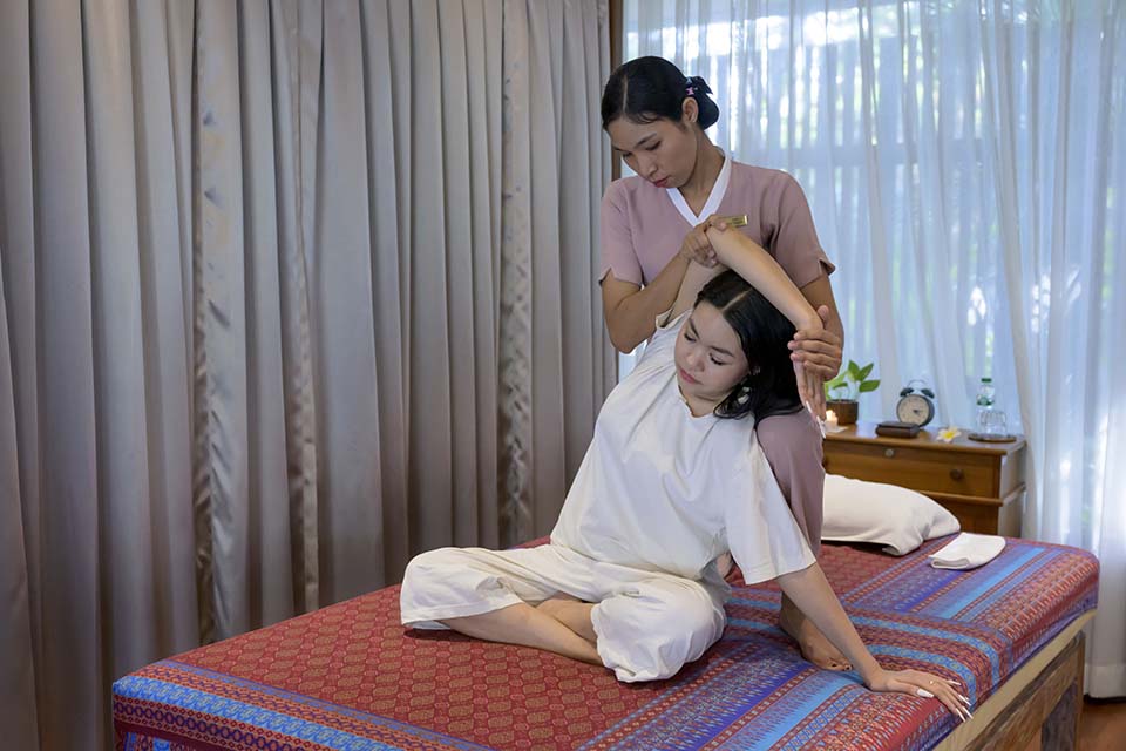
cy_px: 376
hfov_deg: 53.1
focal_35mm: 36
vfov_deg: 36.9
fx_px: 1126
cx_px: 563
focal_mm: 36
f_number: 3.5
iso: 3600
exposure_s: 1/200
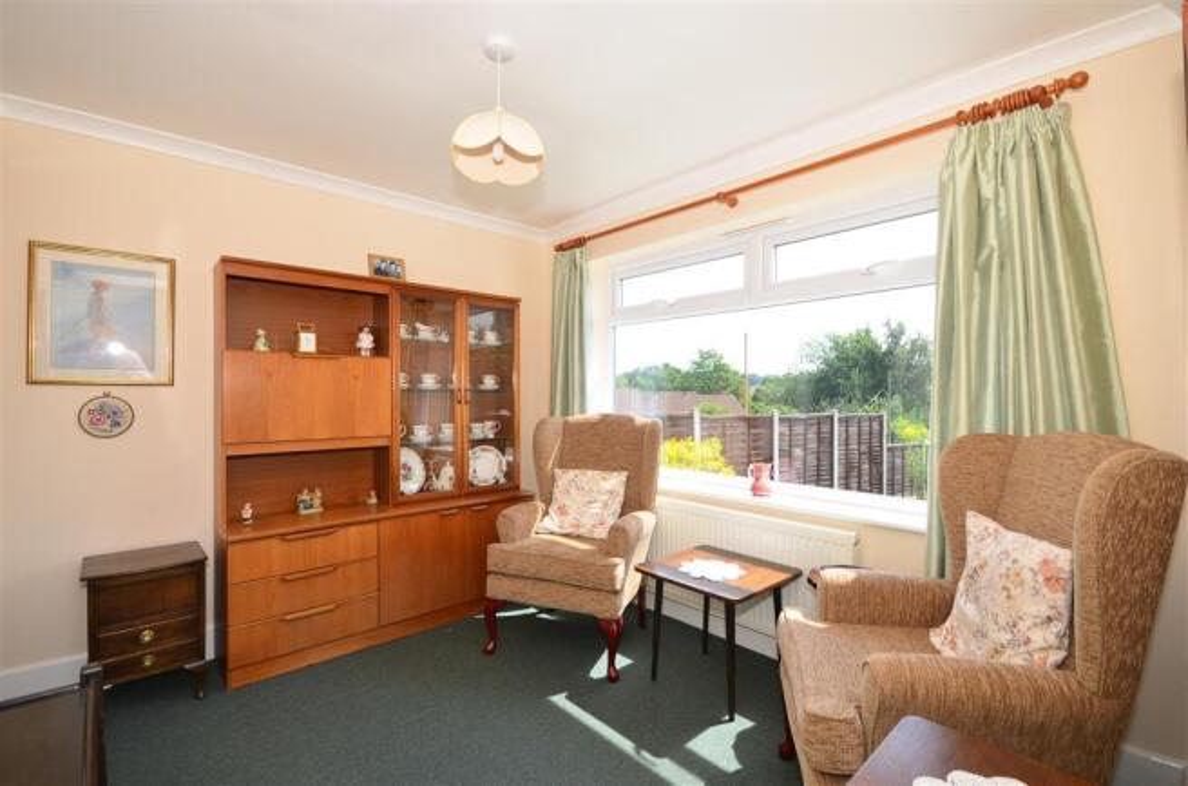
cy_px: 393
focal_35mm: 15
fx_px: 494
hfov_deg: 100.5
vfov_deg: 77.0
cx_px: 594
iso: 200
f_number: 5.6
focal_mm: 10
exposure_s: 1/125
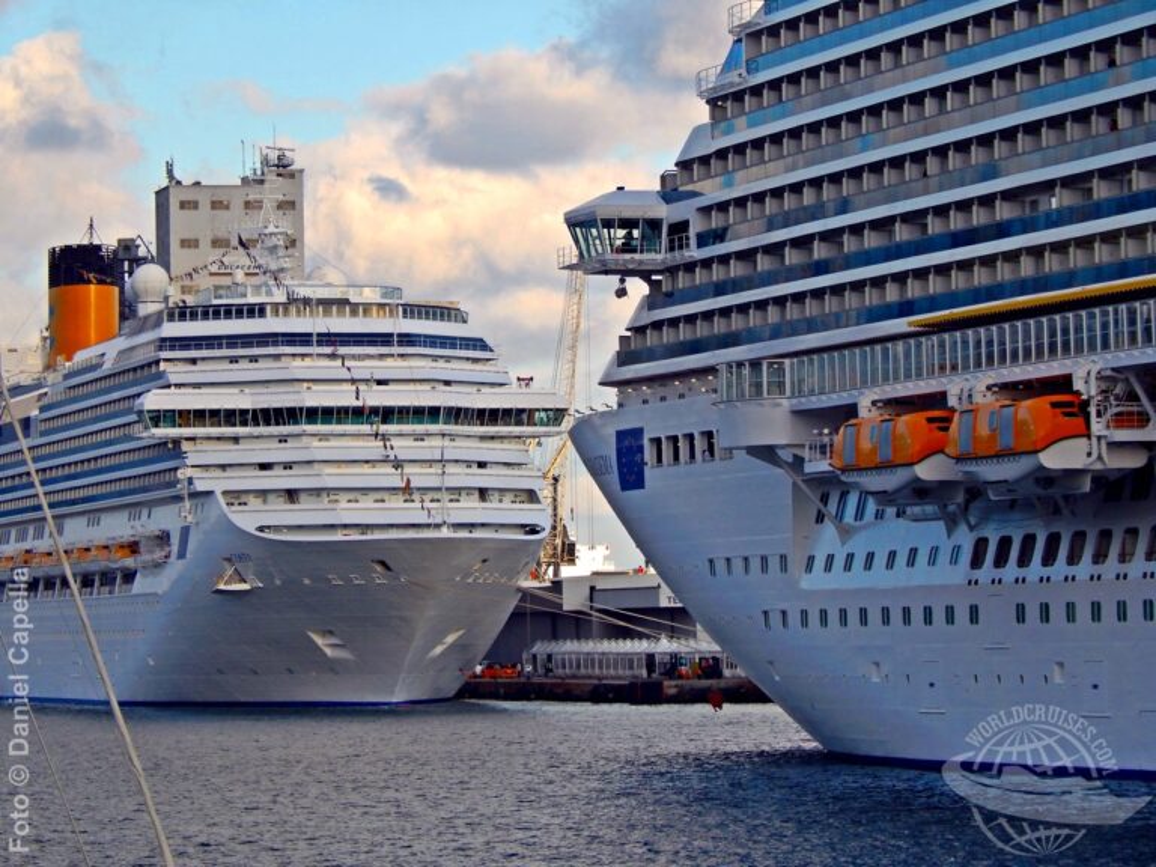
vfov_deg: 9.2
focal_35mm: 162
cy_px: 434
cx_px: 578
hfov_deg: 12.2
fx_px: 5410
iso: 125
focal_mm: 28.7
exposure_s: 1/500
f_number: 5.1
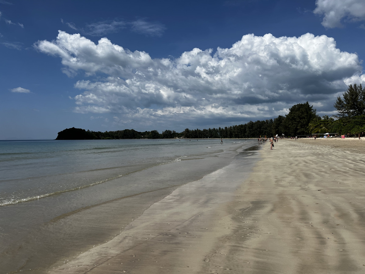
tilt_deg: +0.0
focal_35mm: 26
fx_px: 274
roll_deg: +0.4
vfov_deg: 53.1
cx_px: 182
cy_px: 137
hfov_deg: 67.3
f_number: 1.5
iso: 50
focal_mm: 5.7
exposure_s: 1/11364
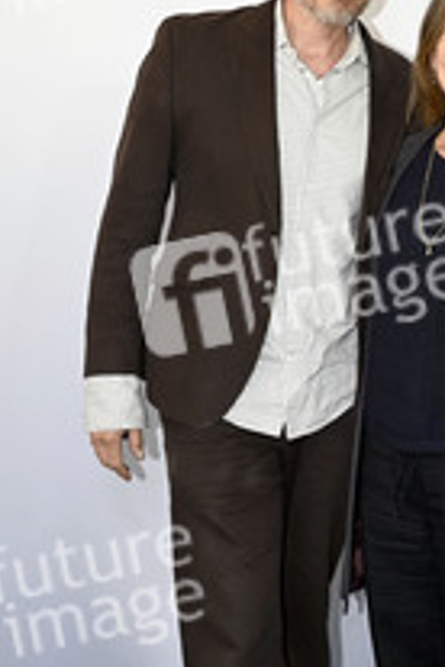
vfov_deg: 34.2
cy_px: 441
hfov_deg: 22.9
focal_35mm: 58
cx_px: 390
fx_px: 1075
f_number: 6.3
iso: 640
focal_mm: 30
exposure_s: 1/125
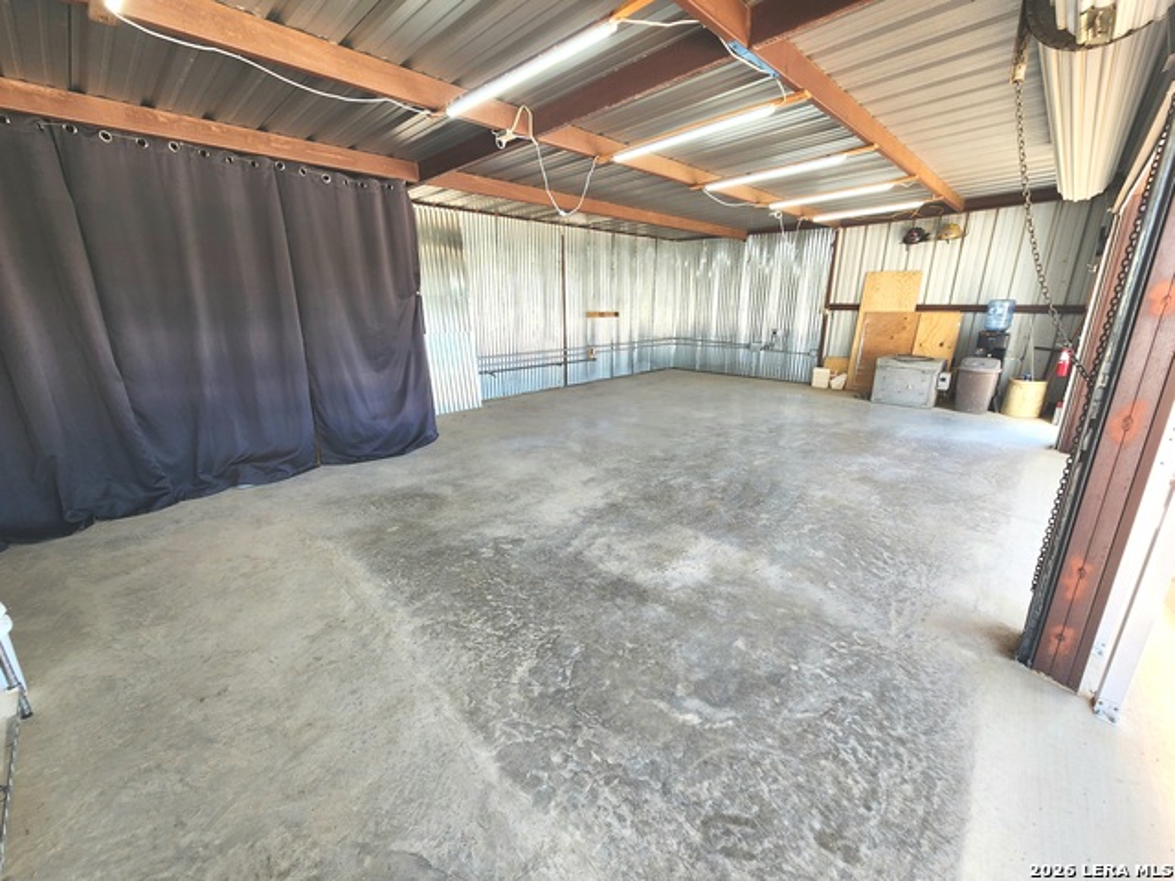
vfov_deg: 89.9
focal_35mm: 13
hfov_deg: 106.2
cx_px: 588
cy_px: 440
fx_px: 441
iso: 100
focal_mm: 2.2
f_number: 2.2
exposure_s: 1/120
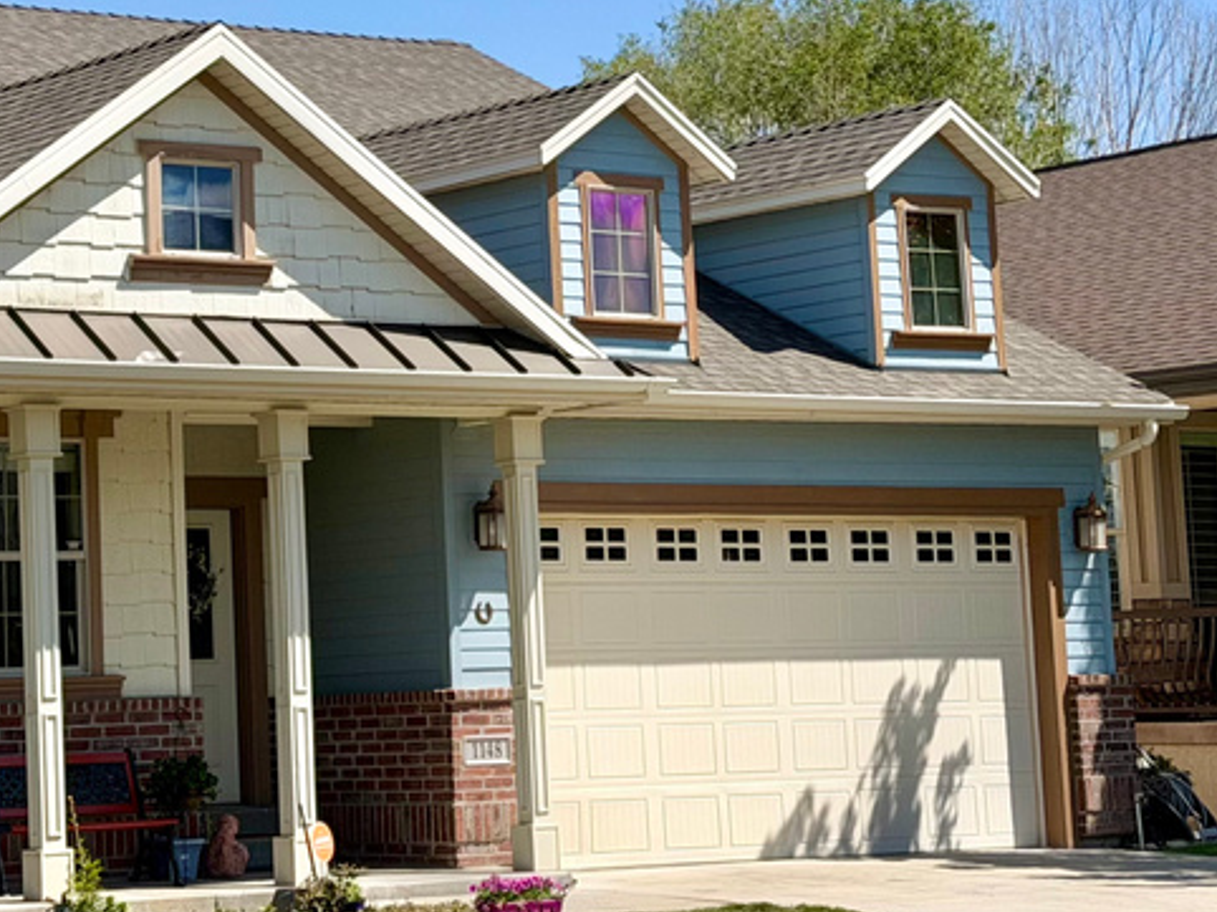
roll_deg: -0.1
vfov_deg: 14.4
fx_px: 3584
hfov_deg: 19.0
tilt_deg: +6.9
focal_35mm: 102
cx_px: 167
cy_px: 235
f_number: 1.78
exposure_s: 1/6024
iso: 80
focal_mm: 6.76
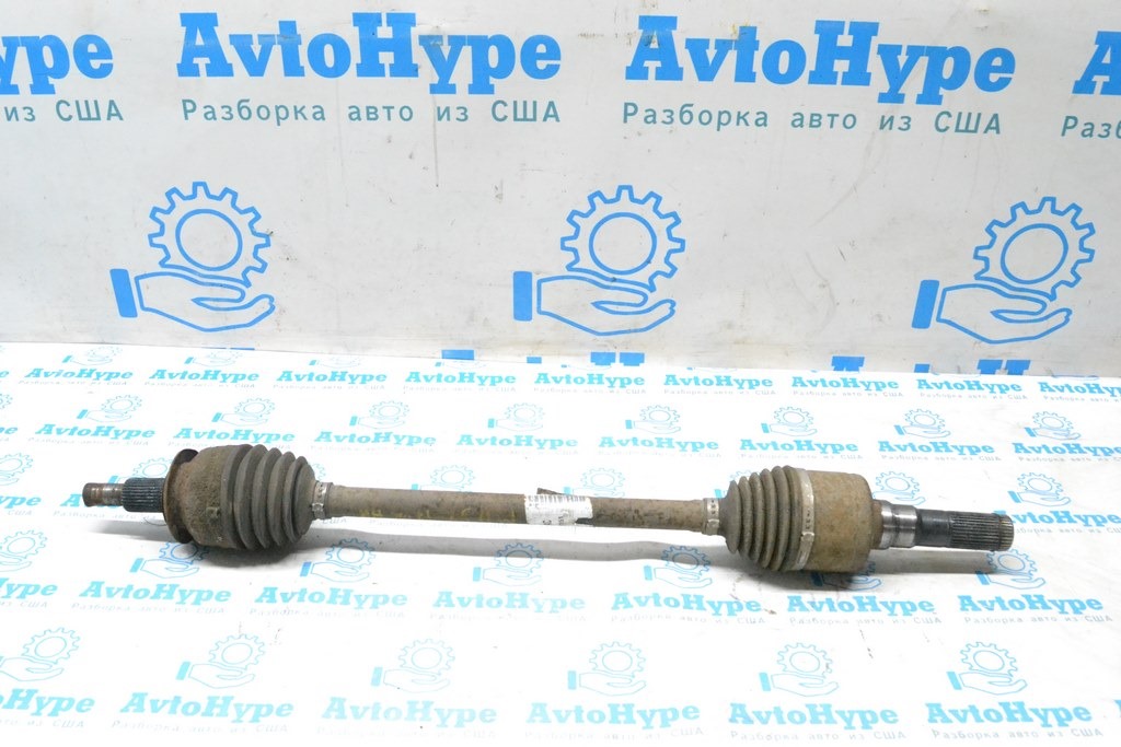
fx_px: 1028
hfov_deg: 57.2
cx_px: 560
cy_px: 374
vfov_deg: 40.0
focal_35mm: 33
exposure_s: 1/160
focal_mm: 22
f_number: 9
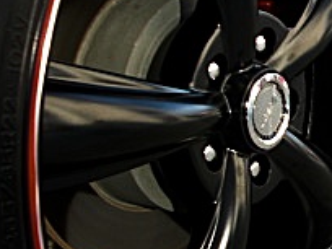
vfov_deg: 13.1
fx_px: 1084
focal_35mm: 113
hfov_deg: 16.7
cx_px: 397
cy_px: 109
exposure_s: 1/80
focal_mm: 6.3
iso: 50
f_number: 2.8
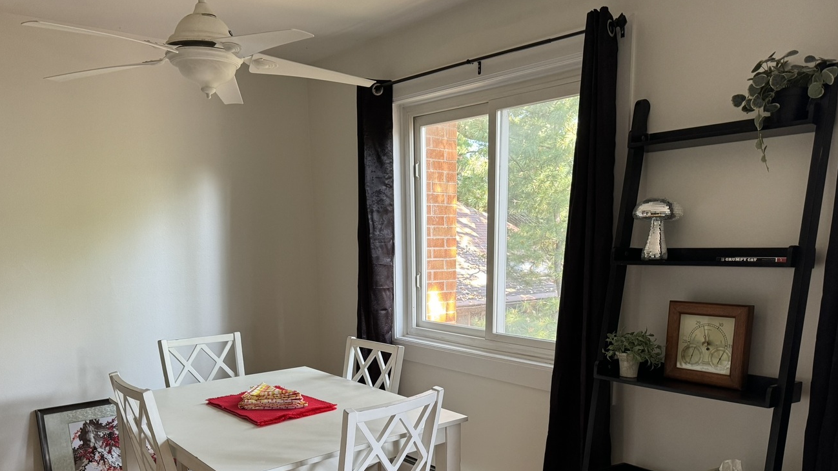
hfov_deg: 66.1
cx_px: 427
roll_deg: -0.7
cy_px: 340
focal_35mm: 29
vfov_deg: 39.3
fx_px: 644
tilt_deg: -9.0
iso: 200
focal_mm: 6.76
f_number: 1.78
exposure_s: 1/77
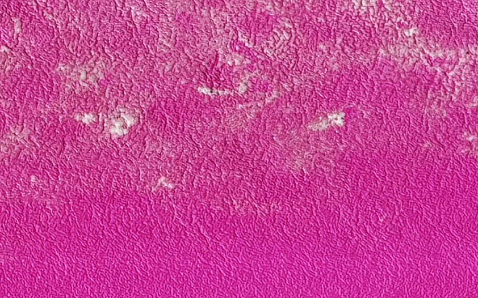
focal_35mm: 187
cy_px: -193
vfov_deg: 6.9
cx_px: -334
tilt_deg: -54.5
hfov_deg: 10.6
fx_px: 2436
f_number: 1.6
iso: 50
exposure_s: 1/4082
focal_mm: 5.96
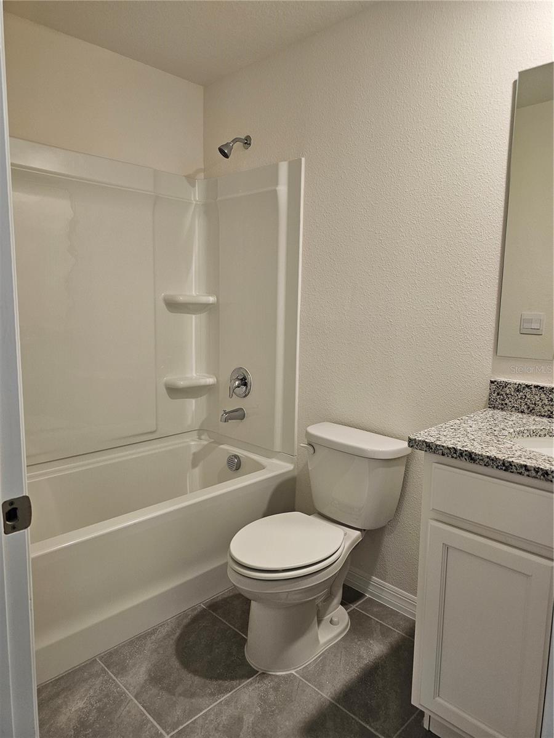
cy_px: 369
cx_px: 277
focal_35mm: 23
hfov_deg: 58.9
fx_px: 491
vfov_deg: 73.9
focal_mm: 6.3
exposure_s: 1/120
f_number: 1.7
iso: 200
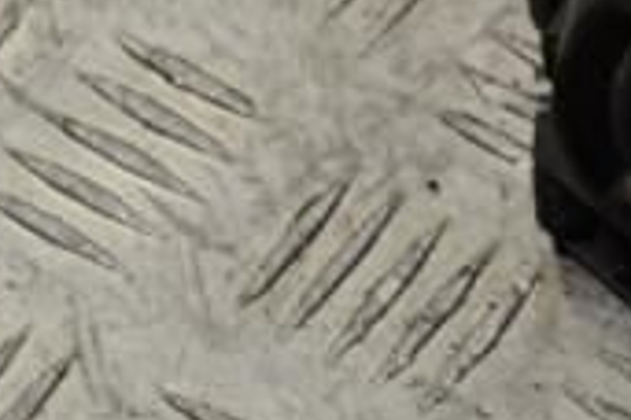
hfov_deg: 7.0
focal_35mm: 289
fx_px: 5061
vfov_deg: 4.7
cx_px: 875
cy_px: -118
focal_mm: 55
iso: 110
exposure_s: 1/30
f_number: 5.6
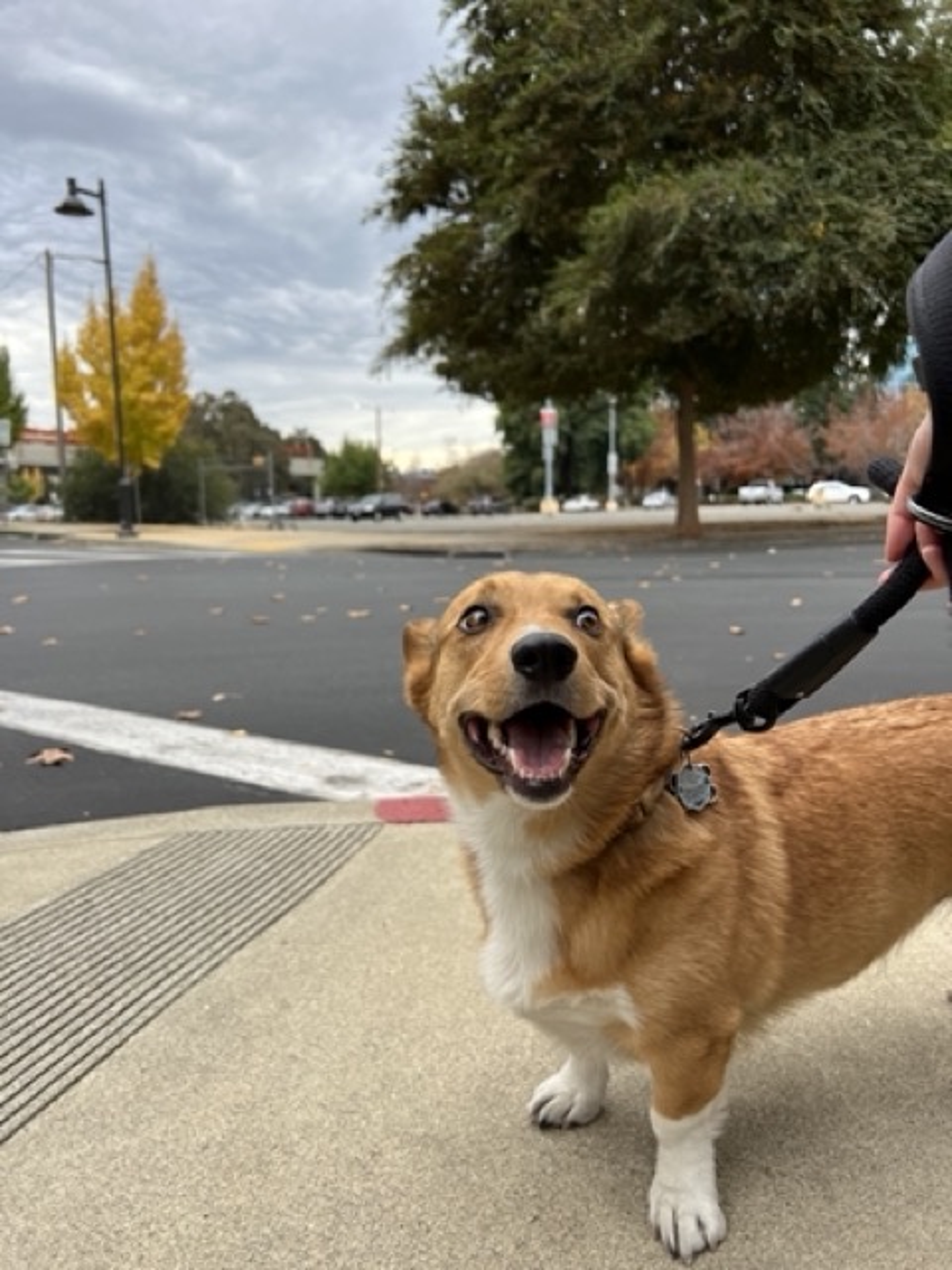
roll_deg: +0.1
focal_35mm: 26
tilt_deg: -7.5
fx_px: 953
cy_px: 635
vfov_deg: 67.3
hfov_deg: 53.1
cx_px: 476
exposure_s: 1/780
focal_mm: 5.7
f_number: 1.5
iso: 50
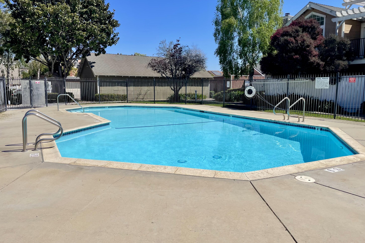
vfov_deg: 46.4
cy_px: 118
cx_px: 179
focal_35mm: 28
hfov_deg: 65.5
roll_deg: -0.2
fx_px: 284
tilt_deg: -7.0
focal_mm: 4.2
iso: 32
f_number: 1.6
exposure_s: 1/9091
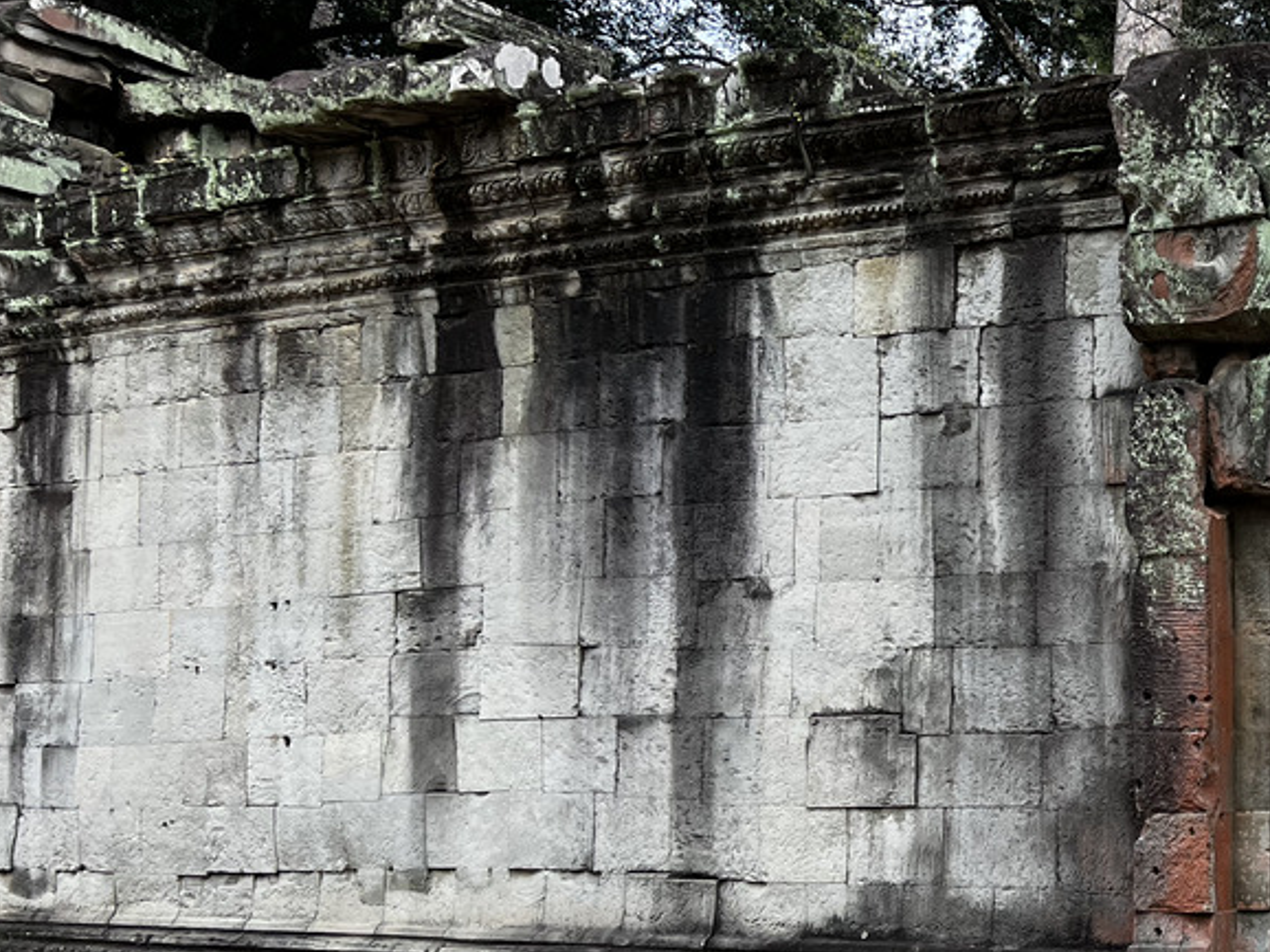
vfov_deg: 26.8
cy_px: 642
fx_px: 1980
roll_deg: +0.7
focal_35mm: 54
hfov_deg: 32.3
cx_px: 1314
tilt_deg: +1.3
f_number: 1.5
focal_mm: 5.7
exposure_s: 1/780
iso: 50
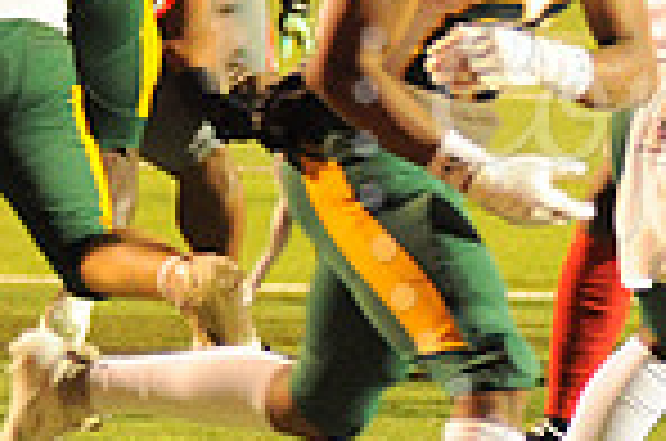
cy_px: 117
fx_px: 9064
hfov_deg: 4.2
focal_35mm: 491
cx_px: 783
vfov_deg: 2.8
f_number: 3.2
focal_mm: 125
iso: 5000
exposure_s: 1/320
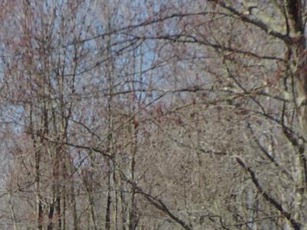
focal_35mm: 124
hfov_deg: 15.3
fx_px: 1100
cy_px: 434
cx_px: -64
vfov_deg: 11.0
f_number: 3
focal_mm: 4.3
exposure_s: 1/1000
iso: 80
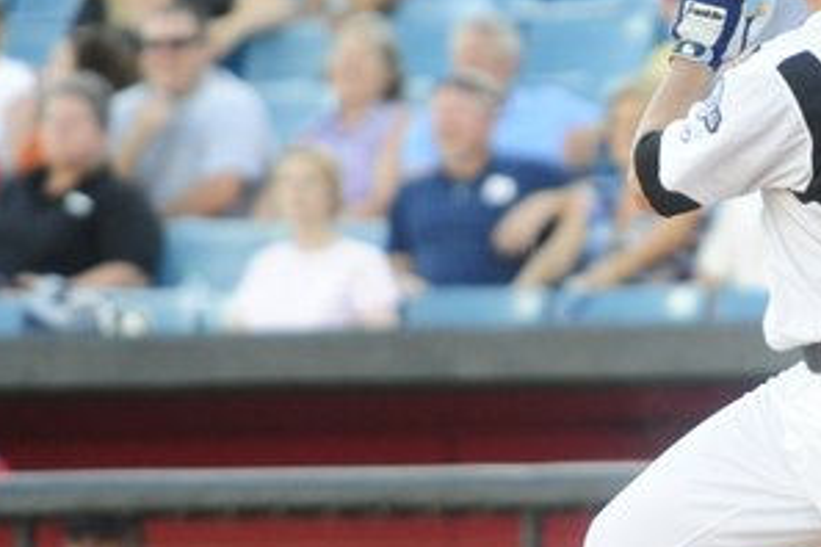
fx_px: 17194
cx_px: 829
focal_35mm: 754
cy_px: 261
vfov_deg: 1.8
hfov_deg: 2.7
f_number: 4
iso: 2500
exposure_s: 1/1250
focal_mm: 280
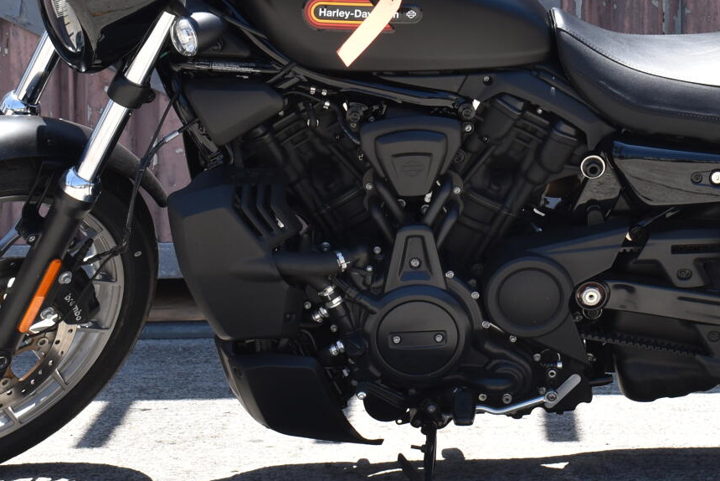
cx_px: 484
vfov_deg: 11.2
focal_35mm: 122
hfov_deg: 16.7
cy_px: 133
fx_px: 2444
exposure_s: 1/250
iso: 180
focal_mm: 35
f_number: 8
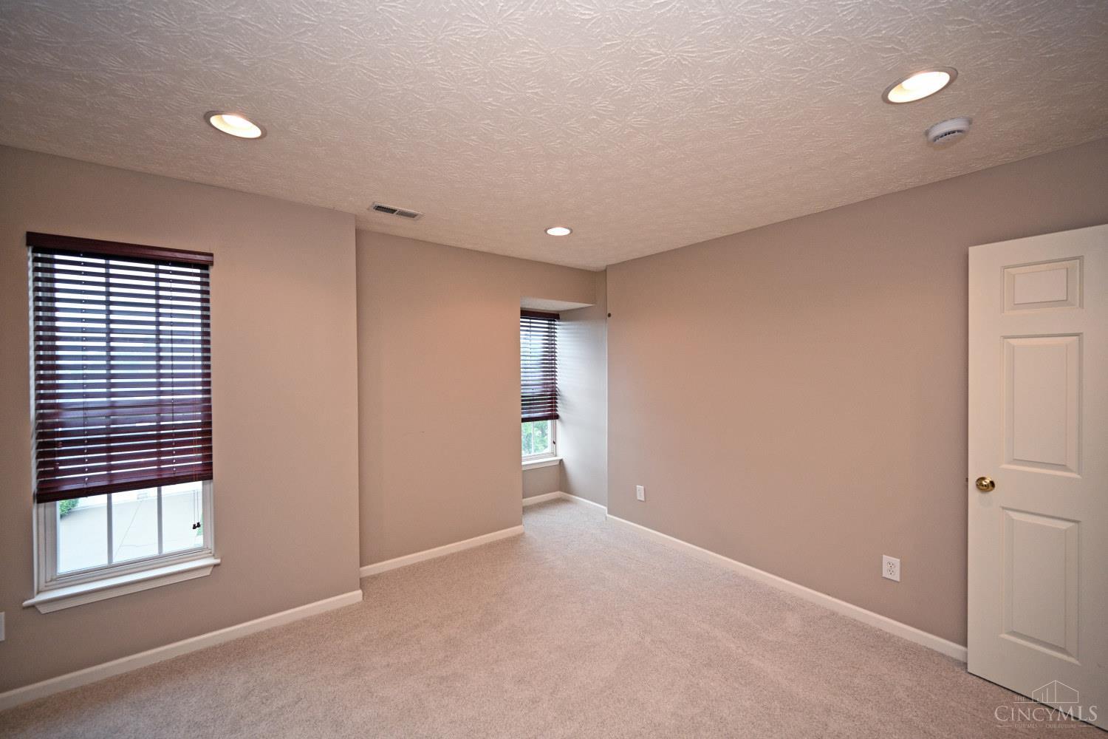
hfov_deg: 104.3
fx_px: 431
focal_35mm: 14
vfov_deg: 81.2
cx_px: 554
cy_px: 370
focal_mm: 14
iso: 800
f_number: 4
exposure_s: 1/60
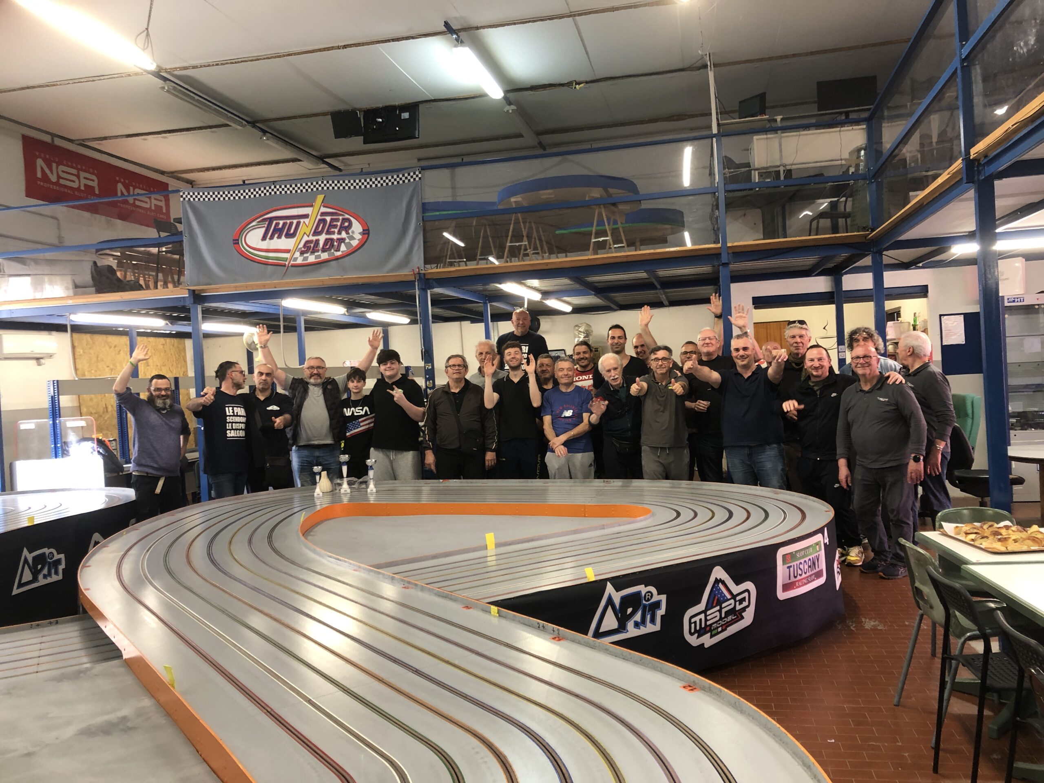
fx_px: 844
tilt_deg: -1.1
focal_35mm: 28
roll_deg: +3.1
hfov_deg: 63.4
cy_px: 392
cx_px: 522
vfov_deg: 49.7
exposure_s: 1/17
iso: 40
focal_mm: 3.99
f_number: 1.8
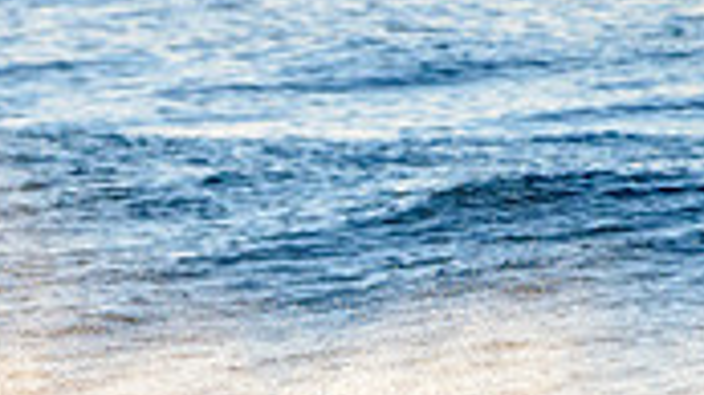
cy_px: 592
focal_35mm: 1757
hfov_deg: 1.2
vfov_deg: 0.7
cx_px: -146
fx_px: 32773
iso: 800
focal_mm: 500
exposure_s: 1/2000
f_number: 5.6
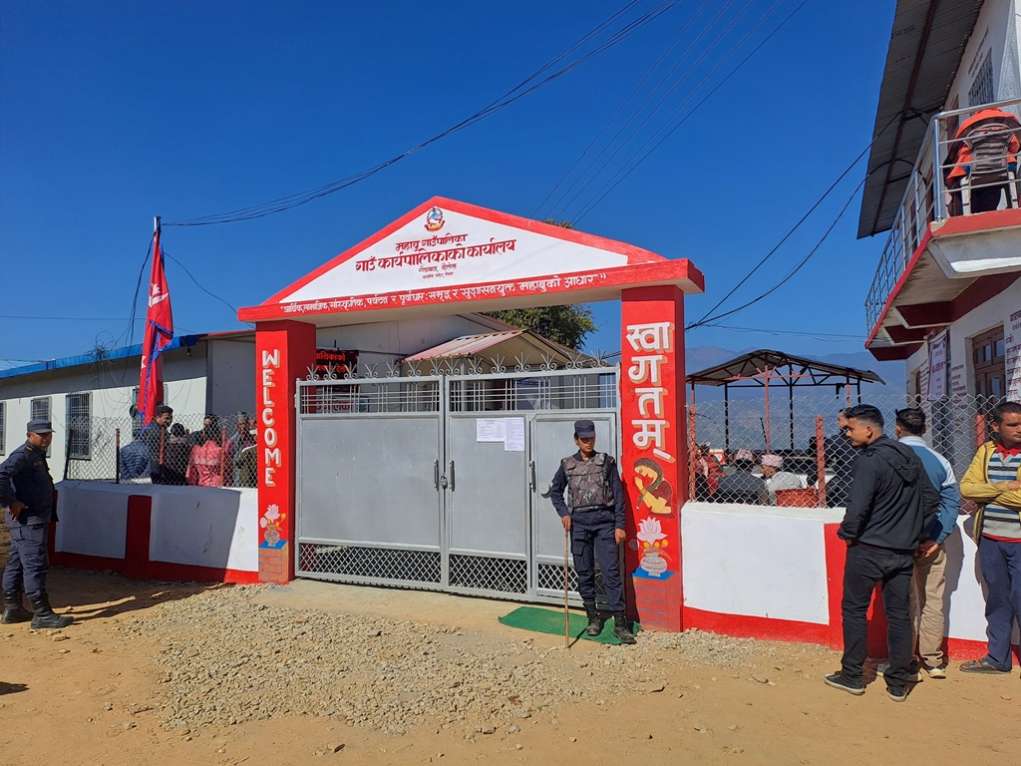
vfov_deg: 54.9
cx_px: 510
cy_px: 383
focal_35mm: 25
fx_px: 737
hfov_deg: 69.4
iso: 32
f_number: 1.8
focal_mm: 4.65
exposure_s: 1/3115
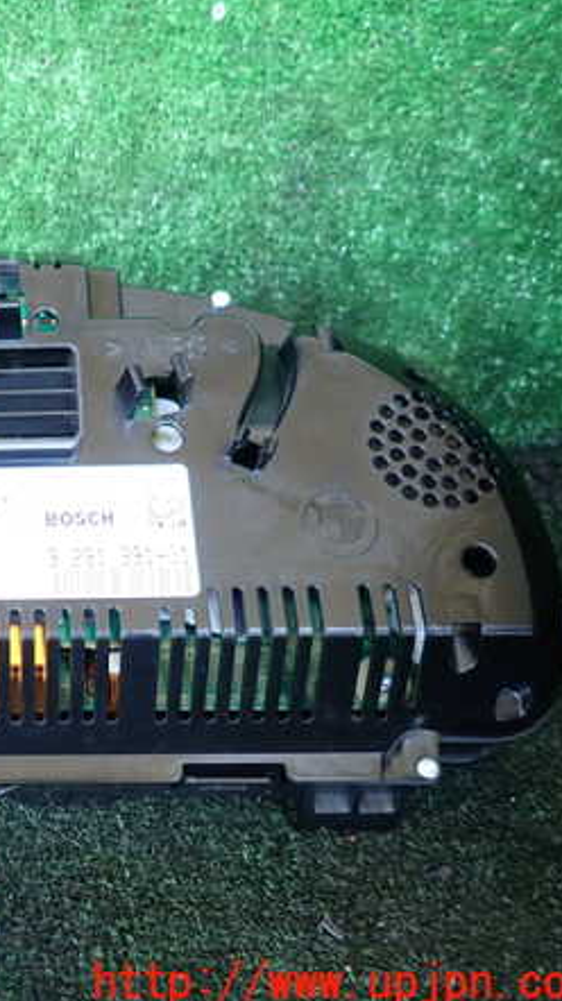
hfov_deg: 28.6
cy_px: 503
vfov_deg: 54.0
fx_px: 982
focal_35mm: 37
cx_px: -75
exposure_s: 1/30
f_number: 2
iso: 200
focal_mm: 4.5
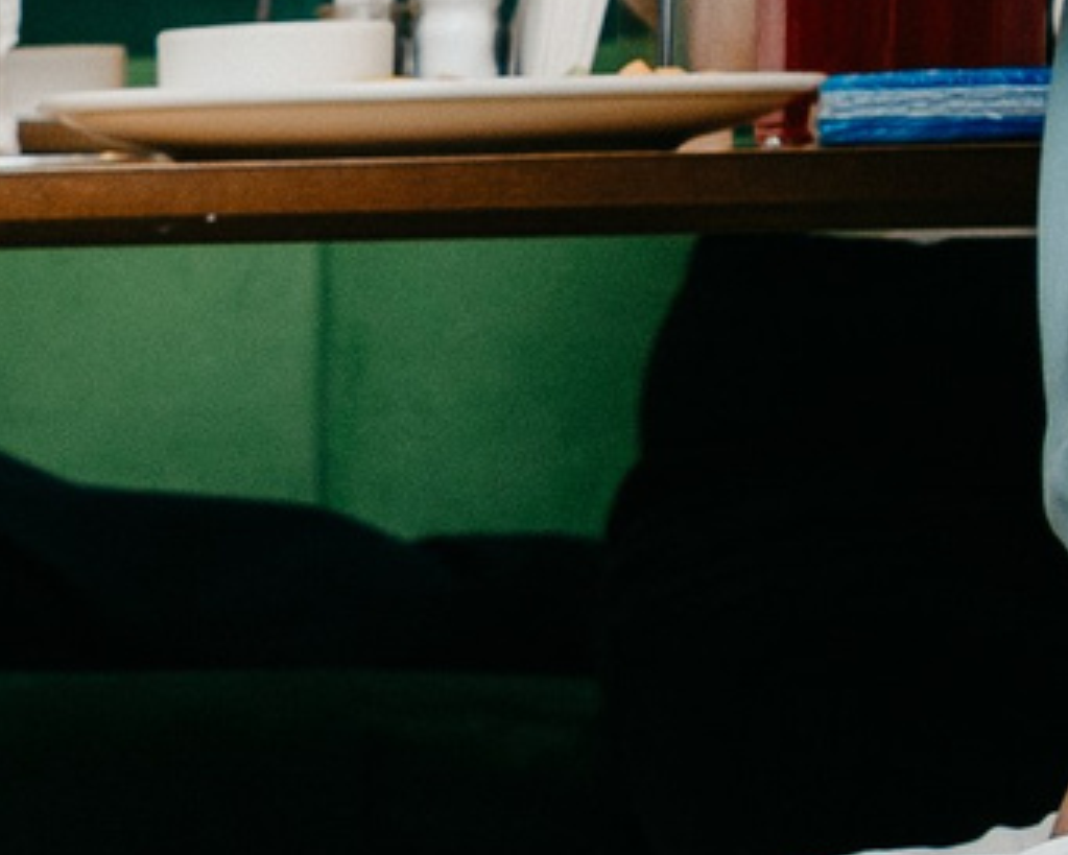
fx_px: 7019
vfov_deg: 6.9
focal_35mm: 222
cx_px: -2934
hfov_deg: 7.0
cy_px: 941
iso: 125
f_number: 3.5
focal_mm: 28
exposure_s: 1/160
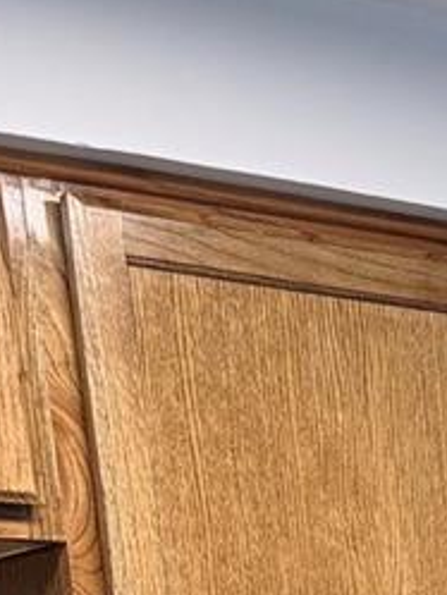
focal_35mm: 148
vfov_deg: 11.2
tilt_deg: -10.7
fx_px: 2546
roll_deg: +3.4
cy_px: 1422
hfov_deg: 9.0
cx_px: 1078
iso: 100
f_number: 1.78
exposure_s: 1/62
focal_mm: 6.76
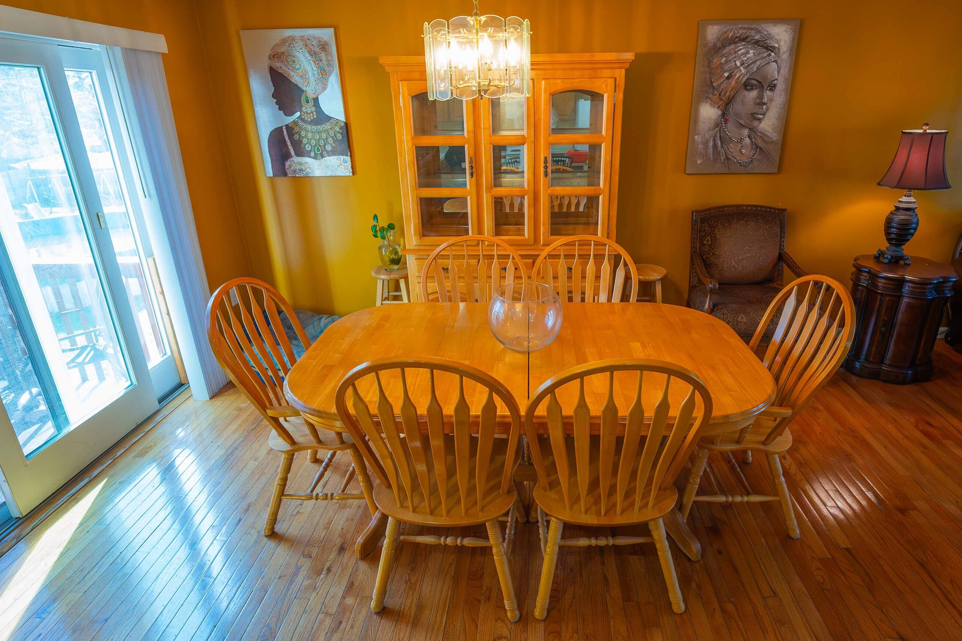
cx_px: 519
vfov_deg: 64.6
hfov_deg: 86.7
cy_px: 317
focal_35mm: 19
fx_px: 508
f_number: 4
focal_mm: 16
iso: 4000
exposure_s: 1/250
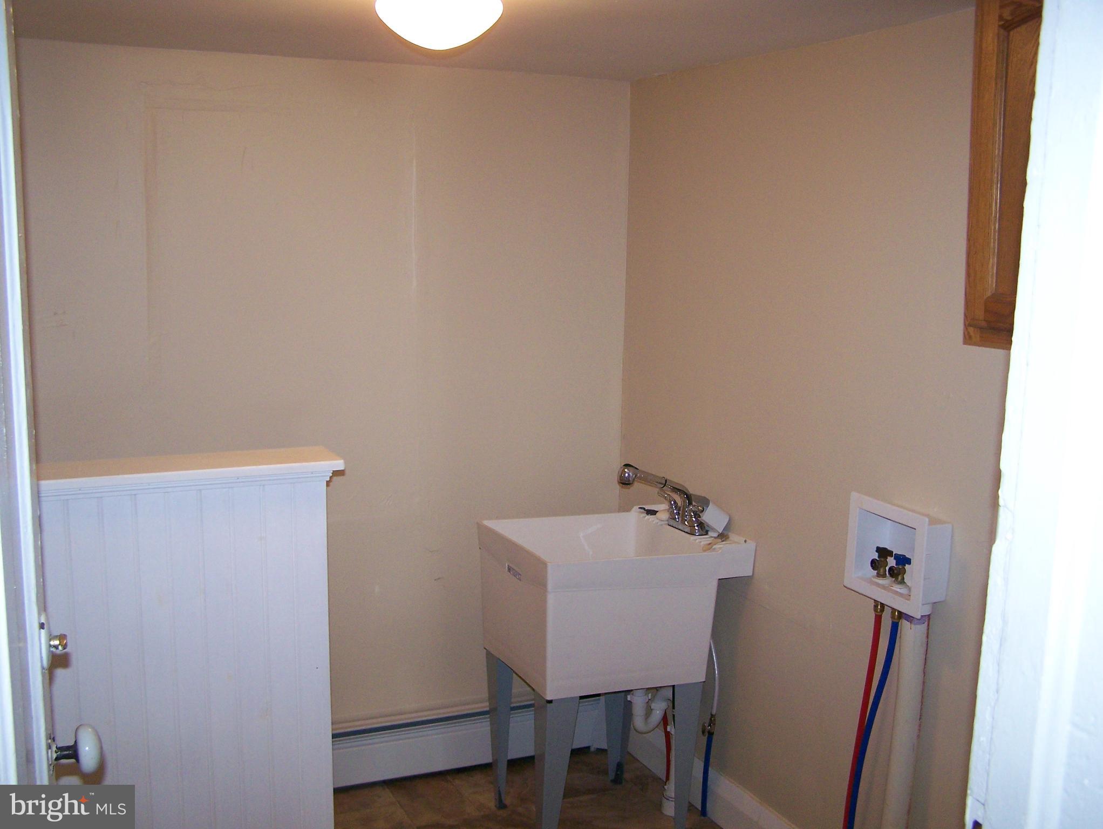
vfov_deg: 37.8
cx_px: 552
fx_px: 1212
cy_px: 414
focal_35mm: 38
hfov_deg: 48.9
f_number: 2.8
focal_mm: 6.3
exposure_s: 1/60
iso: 160
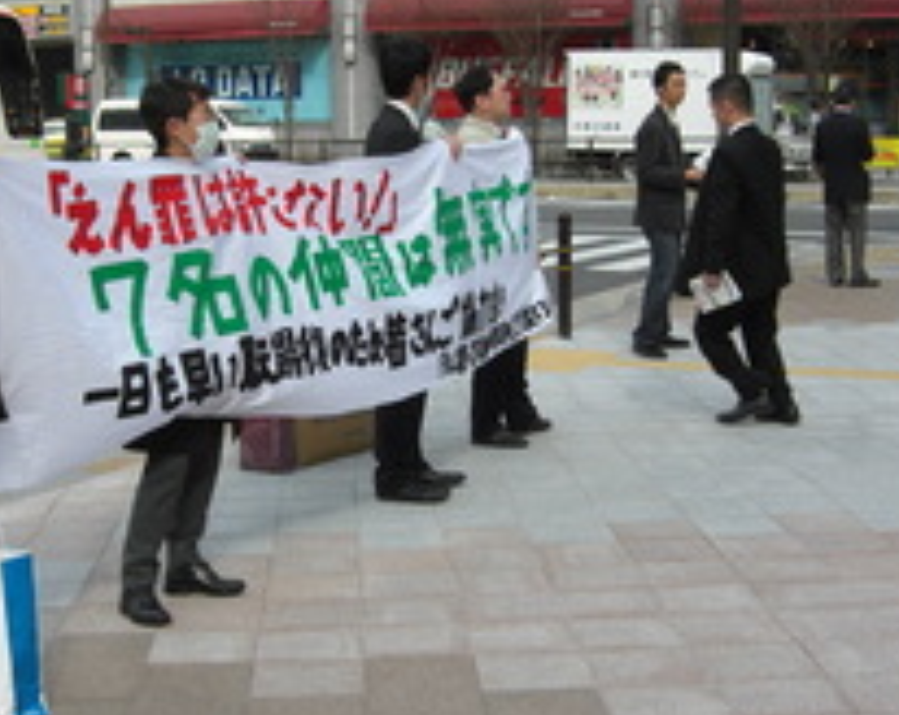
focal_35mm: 63
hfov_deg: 30.1
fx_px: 1673
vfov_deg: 24.1
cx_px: 399
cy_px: 366
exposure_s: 1/250
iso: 80
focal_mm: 7.9
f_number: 4
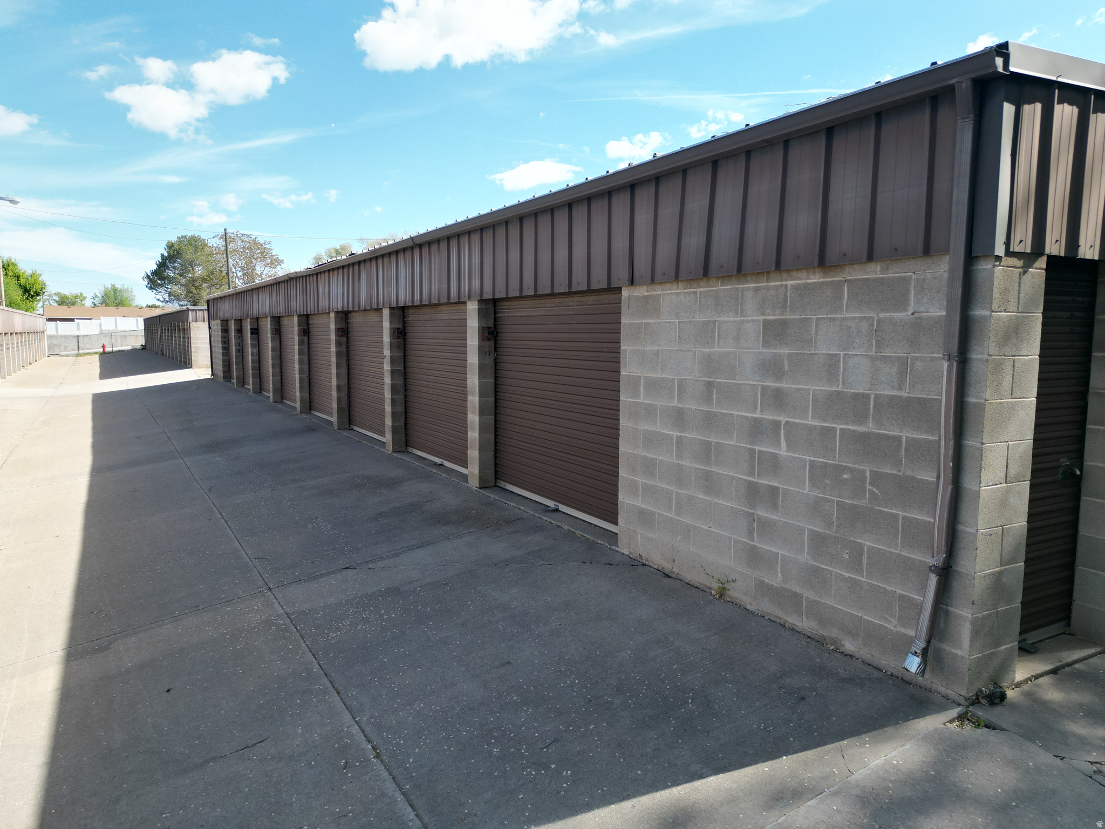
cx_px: 552
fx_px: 766
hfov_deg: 71.6
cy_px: 414
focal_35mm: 24
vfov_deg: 56.8
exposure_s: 1/1600
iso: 130
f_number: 1.7
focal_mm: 6.72
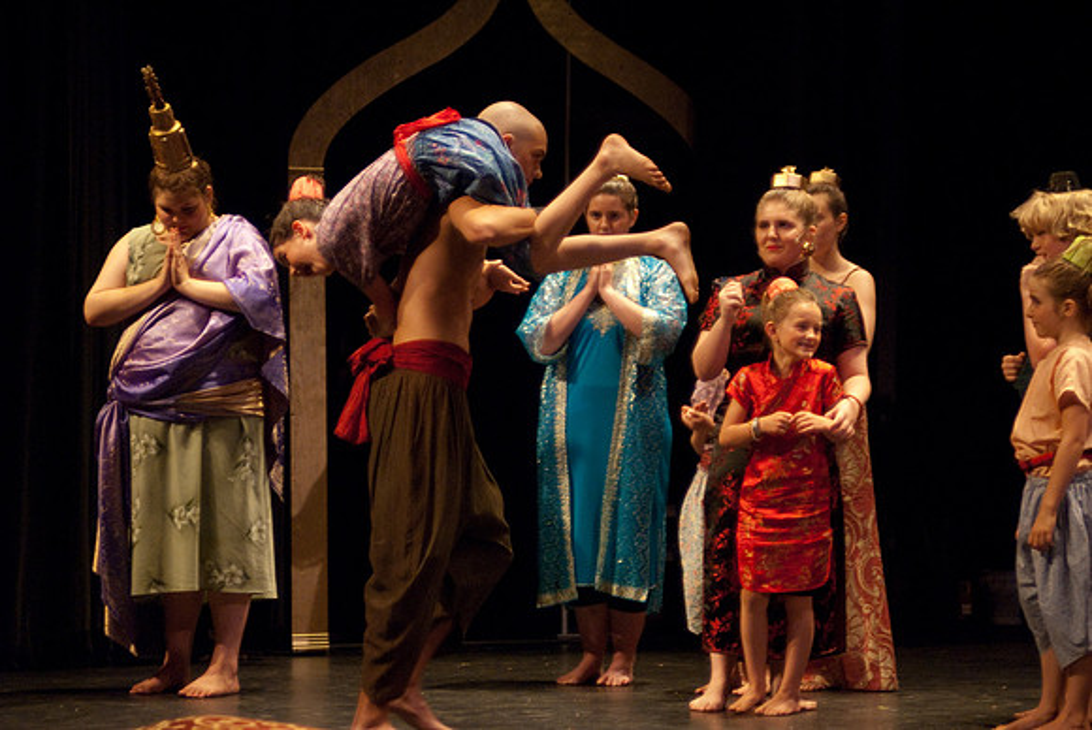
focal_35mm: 102
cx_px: 546
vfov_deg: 13.5
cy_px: 365
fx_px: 3097
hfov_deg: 20.0
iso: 1000
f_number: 2.8
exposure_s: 1/160
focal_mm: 68
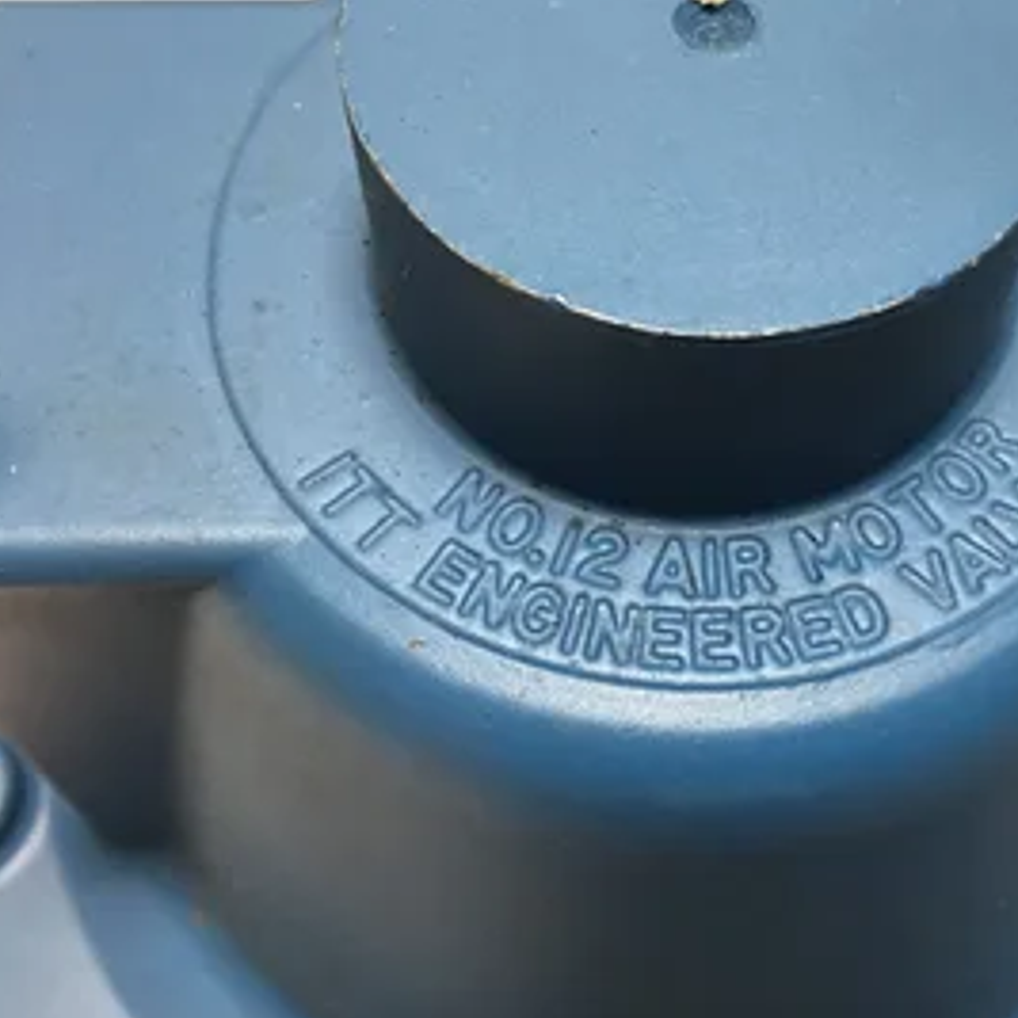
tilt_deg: -61.6
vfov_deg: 40.9
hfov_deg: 40.3
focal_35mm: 41
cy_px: 522
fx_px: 1364
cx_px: 705
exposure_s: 1/40
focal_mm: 3.3
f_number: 2.4
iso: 25
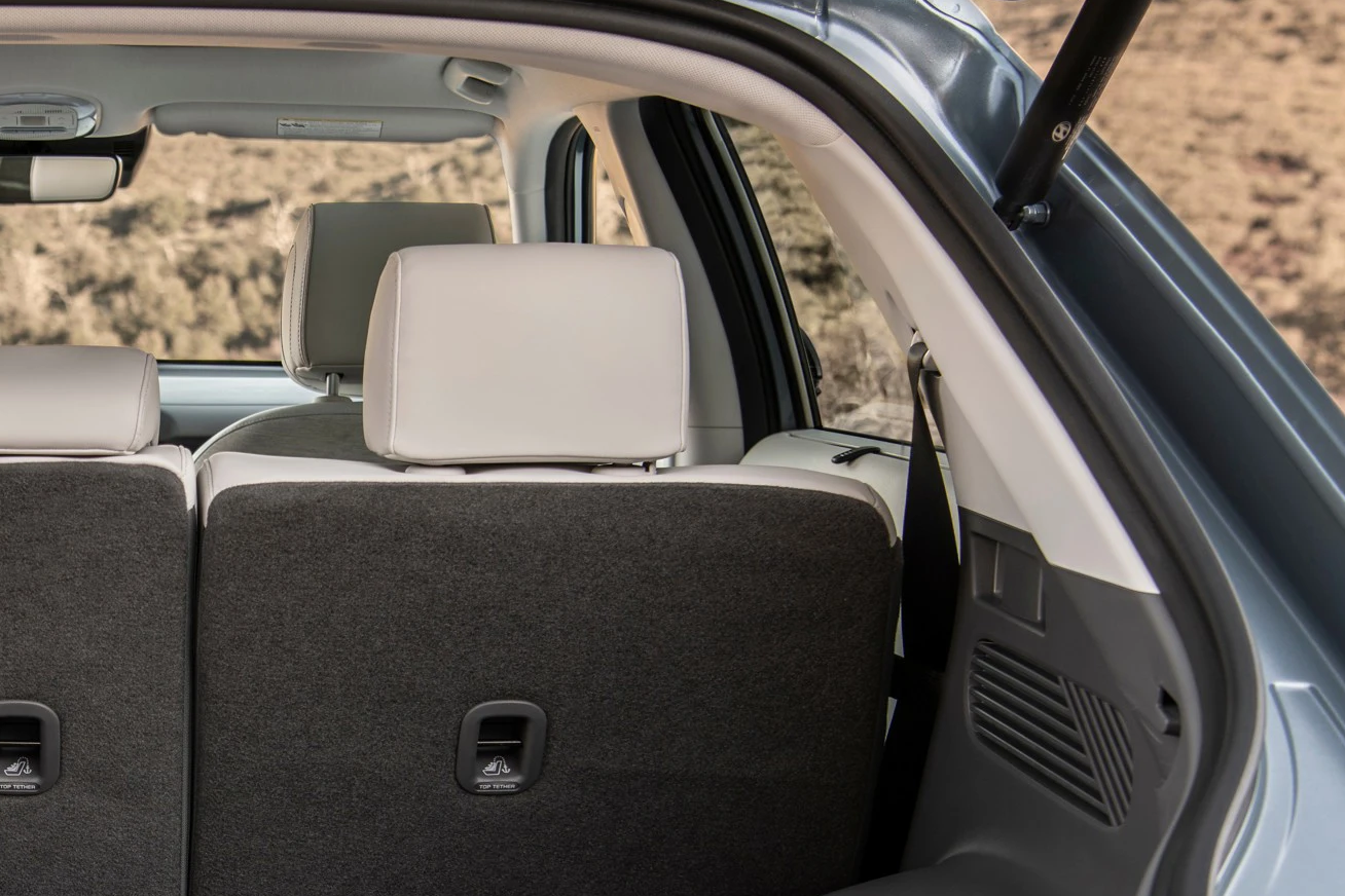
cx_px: 21
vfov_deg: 17.1
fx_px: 2914
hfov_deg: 24.8
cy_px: 878
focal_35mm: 78
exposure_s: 1/15
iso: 64
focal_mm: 34
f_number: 5
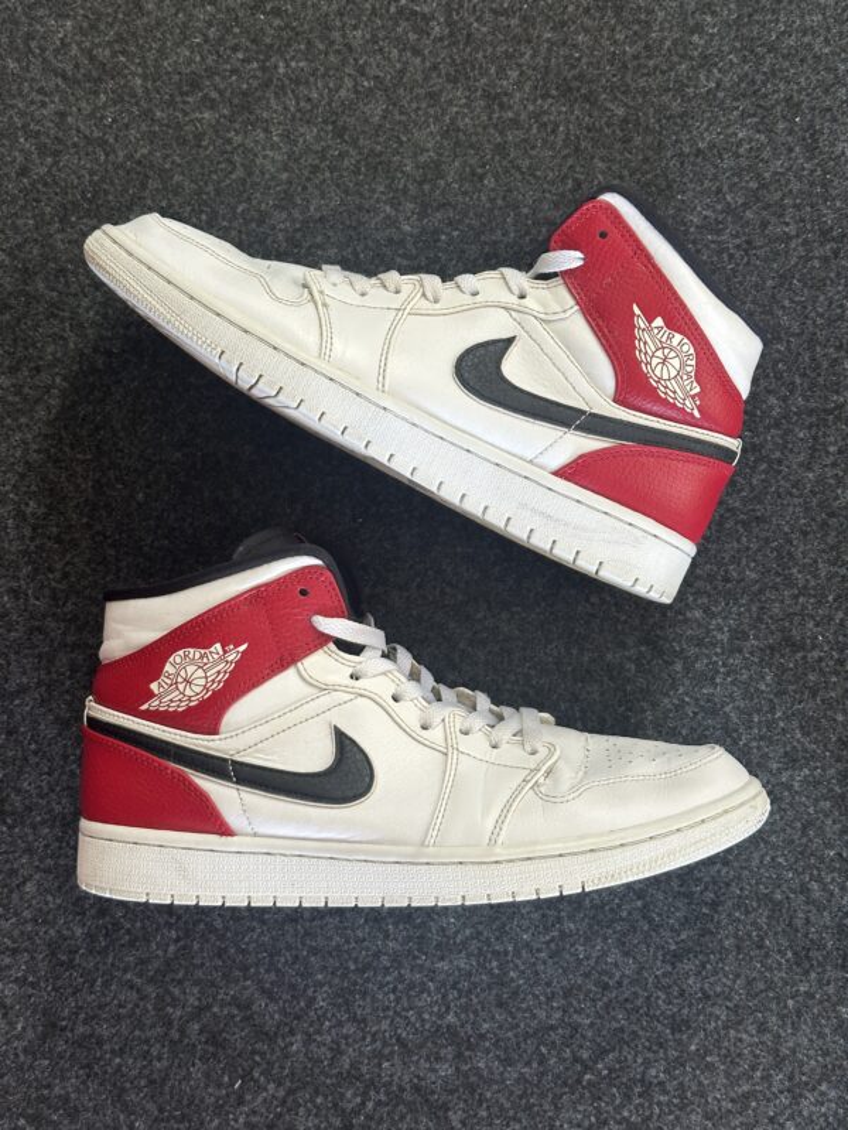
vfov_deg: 39.6
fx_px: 1567
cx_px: 424
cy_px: 565
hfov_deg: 30.3
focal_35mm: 48
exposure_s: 1/50
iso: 100
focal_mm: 6.86
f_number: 1.78
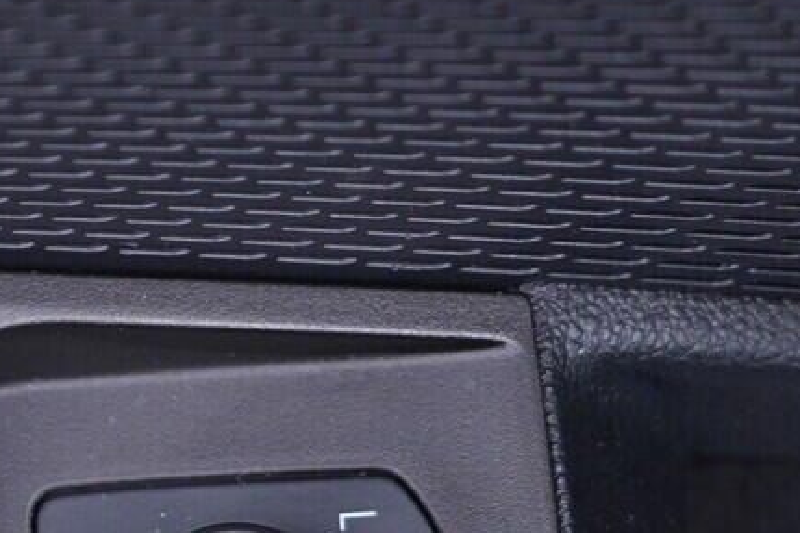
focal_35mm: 120
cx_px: -283
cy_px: 505
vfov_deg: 11.3
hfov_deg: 16.0
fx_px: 2666
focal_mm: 24
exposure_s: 1/40
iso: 400
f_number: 2.8
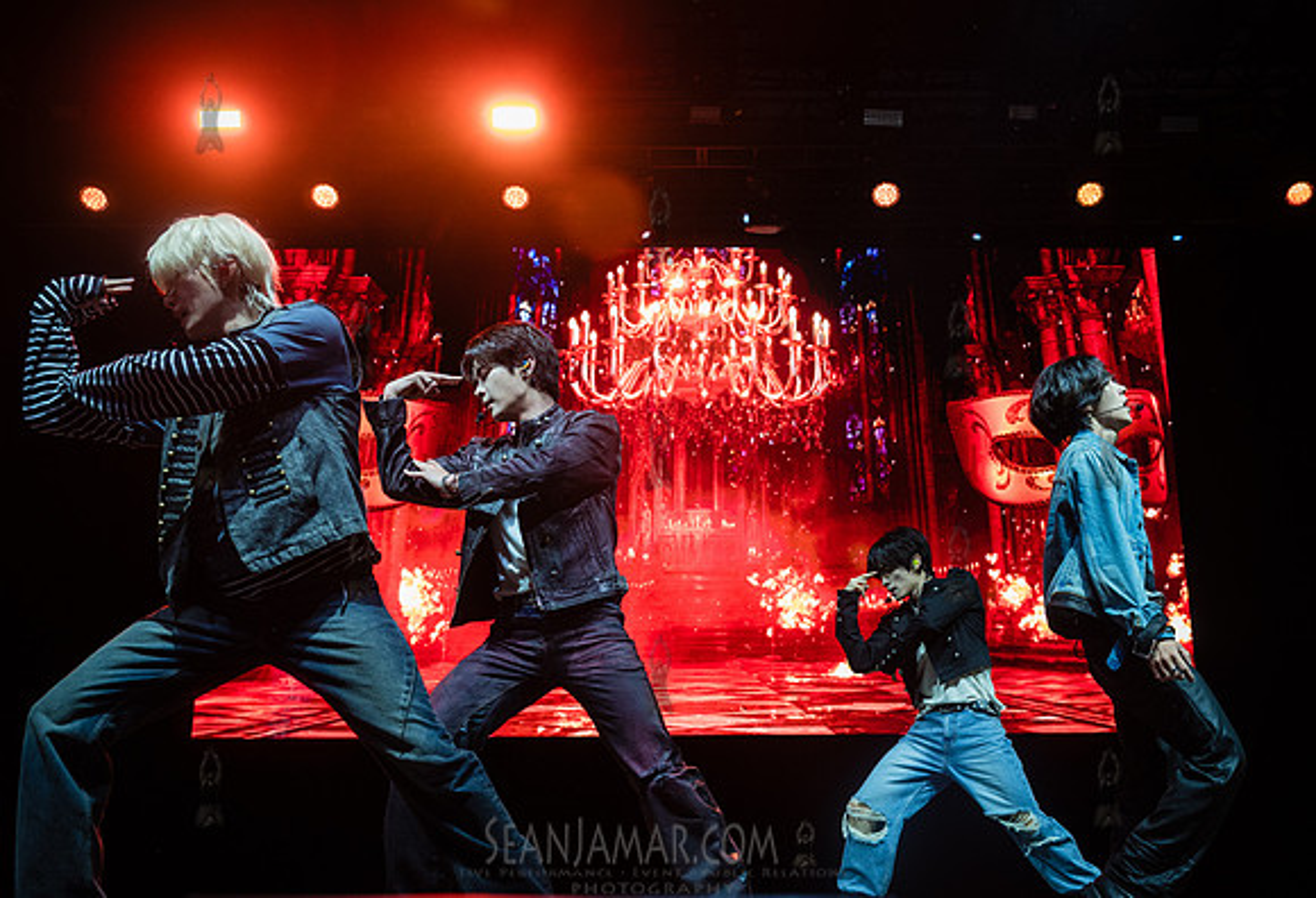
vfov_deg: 34.5
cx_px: 729
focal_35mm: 39
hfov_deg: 48.9
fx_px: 1444
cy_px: 469
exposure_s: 1/800
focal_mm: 35
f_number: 4
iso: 2000
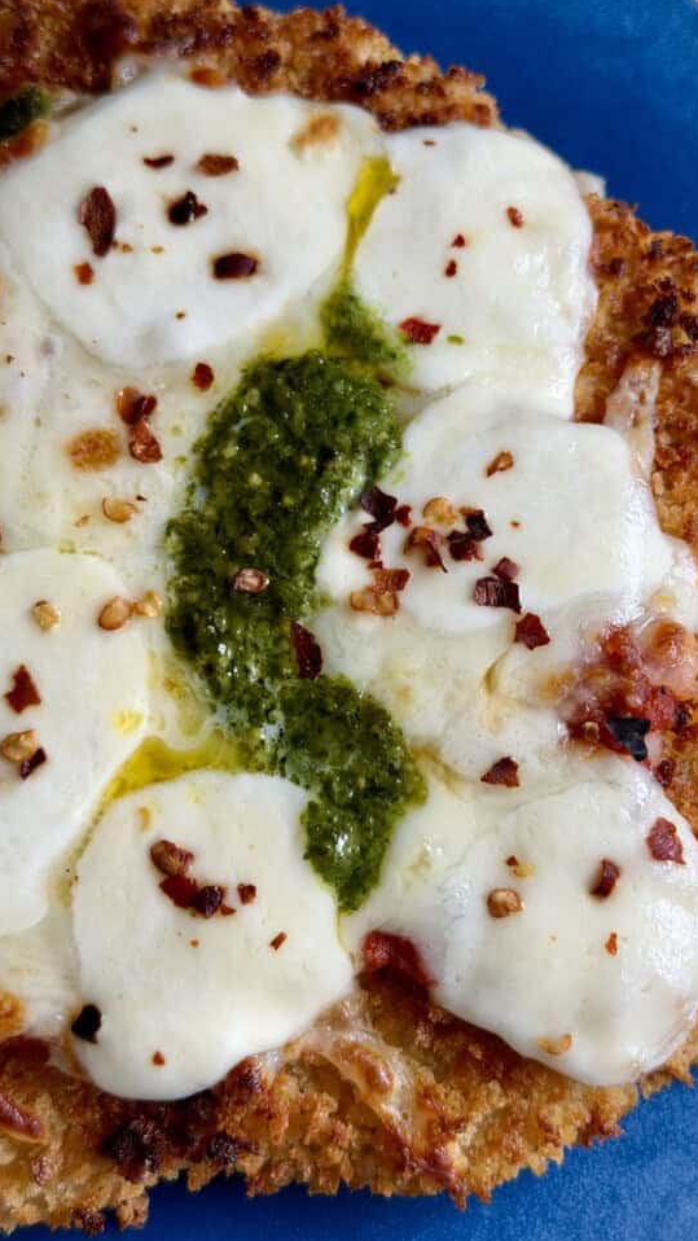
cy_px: 624
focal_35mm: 53
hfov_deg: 22.6
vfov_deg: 39.2
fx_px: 1744
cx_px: 429
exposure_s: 1/121
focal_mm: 6.8
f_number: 1.8
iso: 80
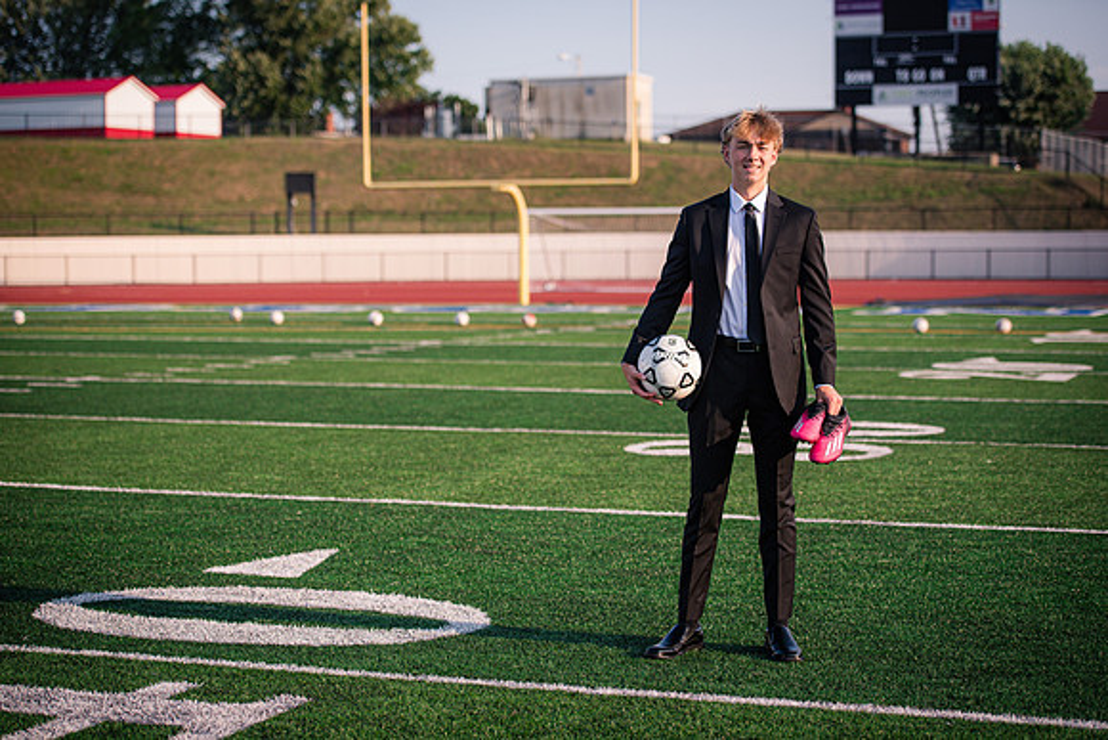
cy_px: 370
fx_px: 2195
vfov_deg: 19.1
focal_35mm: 71
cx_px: 548
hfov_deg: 28.3
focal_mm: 70
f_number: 2.8
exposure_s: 1/2000
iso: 200
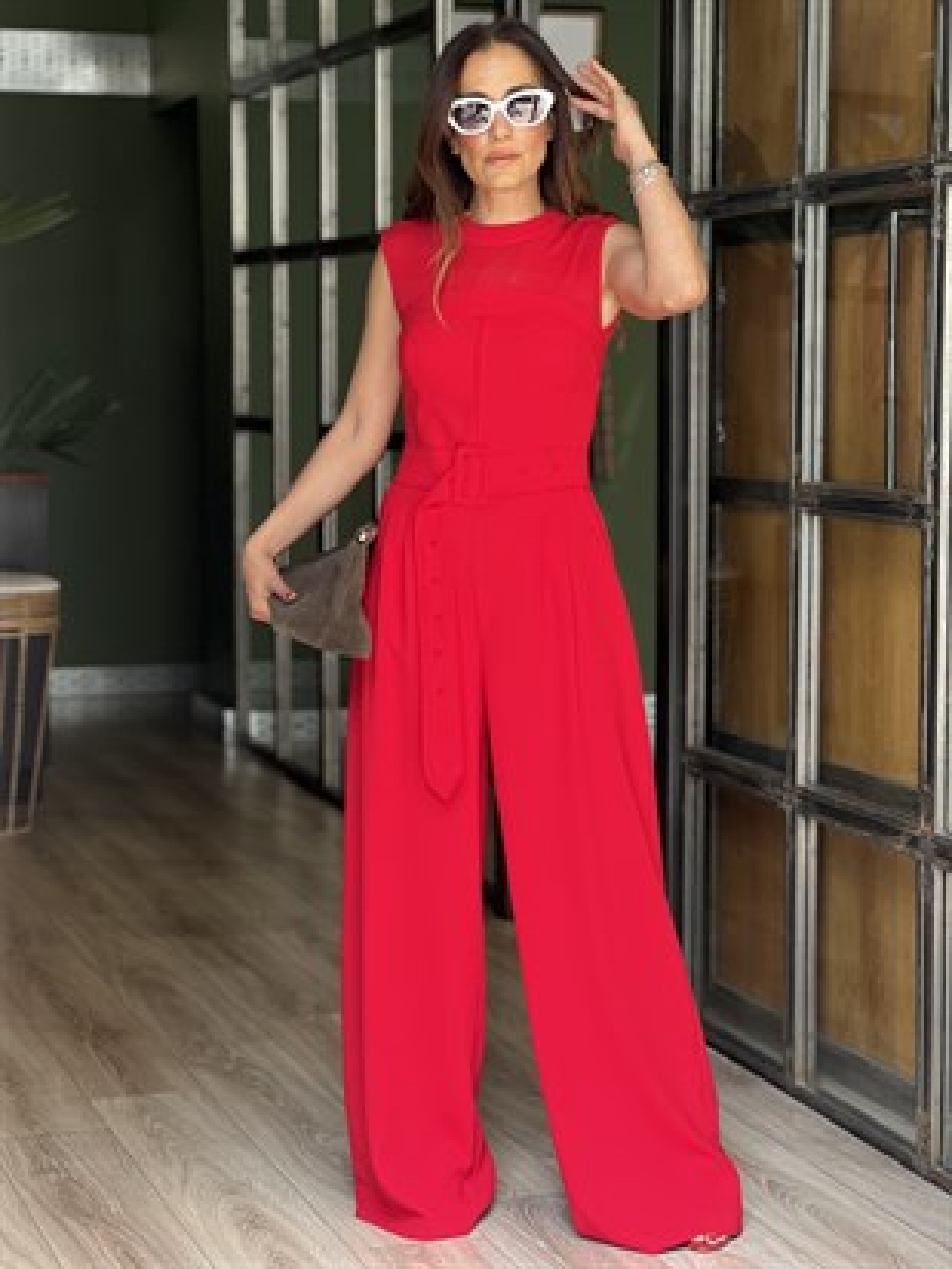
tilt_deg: -5.5
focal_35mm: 77
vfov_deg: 25.3
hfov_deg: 19.1
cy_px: 634
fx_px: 2822
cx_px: 476
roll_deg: +0.3
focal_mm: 9
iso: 64
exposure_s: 1/121
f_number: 2.8
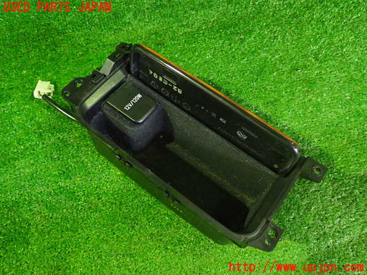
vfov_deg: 46.8
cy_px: 138
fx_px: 318
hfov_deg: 60.0
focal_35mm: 30
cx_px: 184
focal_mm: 5.4
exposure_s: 1/20
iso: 800
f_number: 2.3
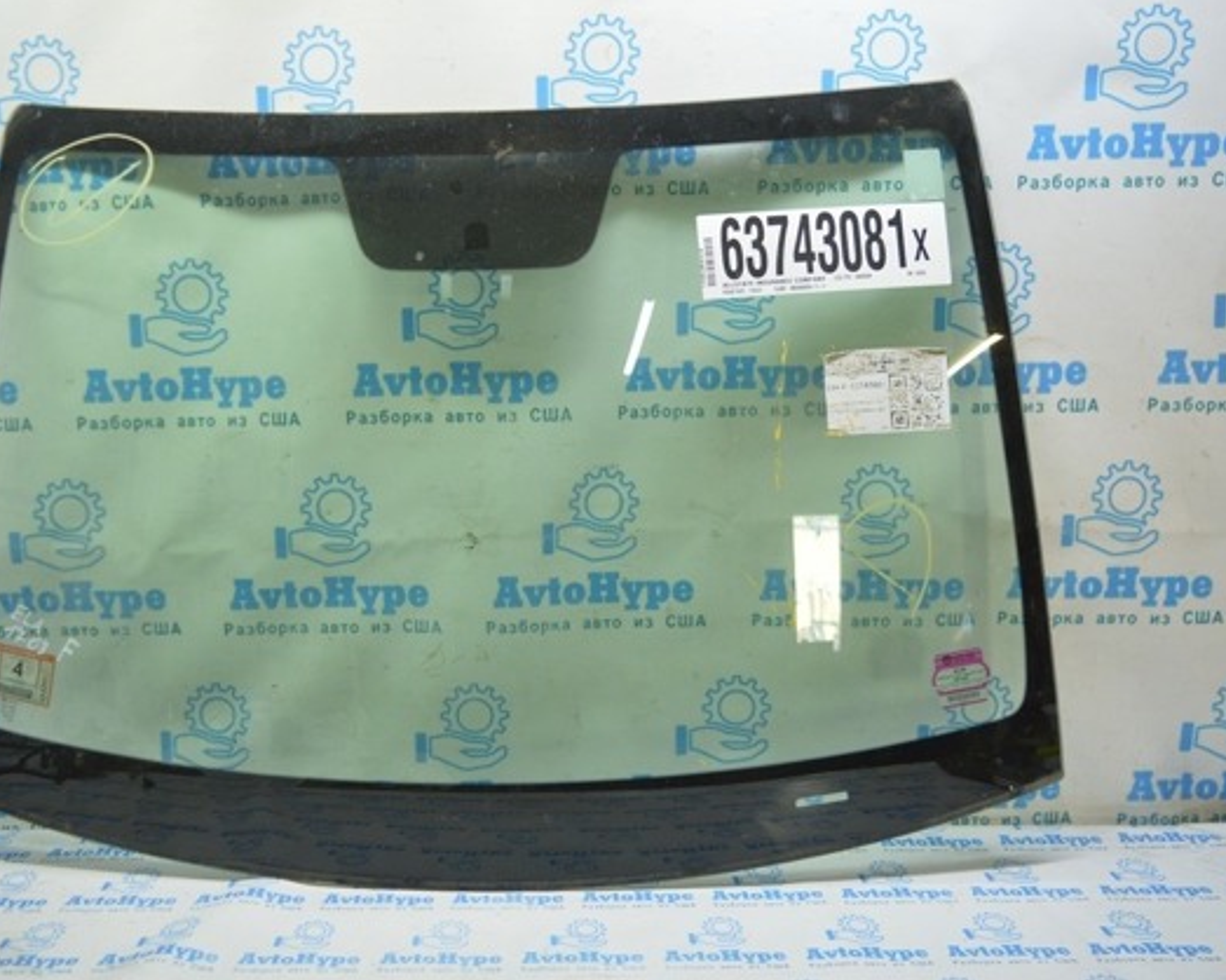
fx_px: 1124
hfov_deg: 56.8
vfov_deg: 47.1
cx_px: 497
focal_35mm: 31
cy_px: 486
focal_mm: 18
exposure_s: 1/60
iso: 400
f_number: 3.5
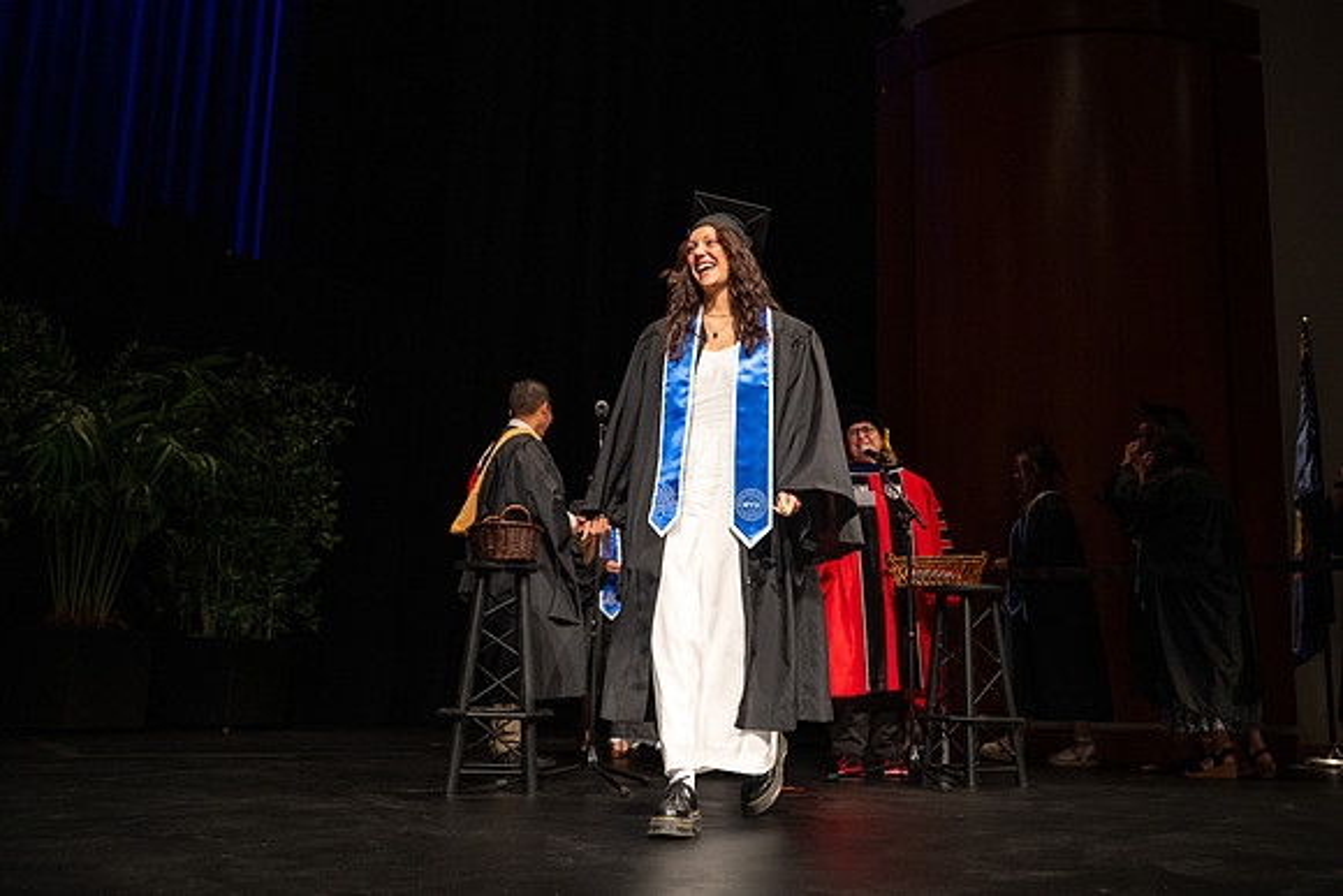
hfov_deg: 53.9
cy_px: 451
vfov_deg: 37.5
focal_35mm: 35
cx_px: 720
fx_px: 1321
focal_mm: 33
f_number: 2.8
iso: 2000
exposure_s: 1/400
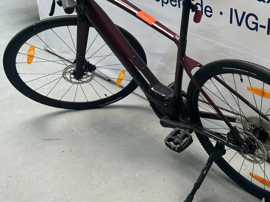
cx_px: 218
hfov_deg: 36.2
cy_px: 80
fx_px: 398
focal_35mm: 51
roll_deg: -1.1
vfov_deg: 28.5
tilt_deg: -26.0
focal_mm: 5.7
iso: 40
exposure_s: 1/121
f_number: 1.5
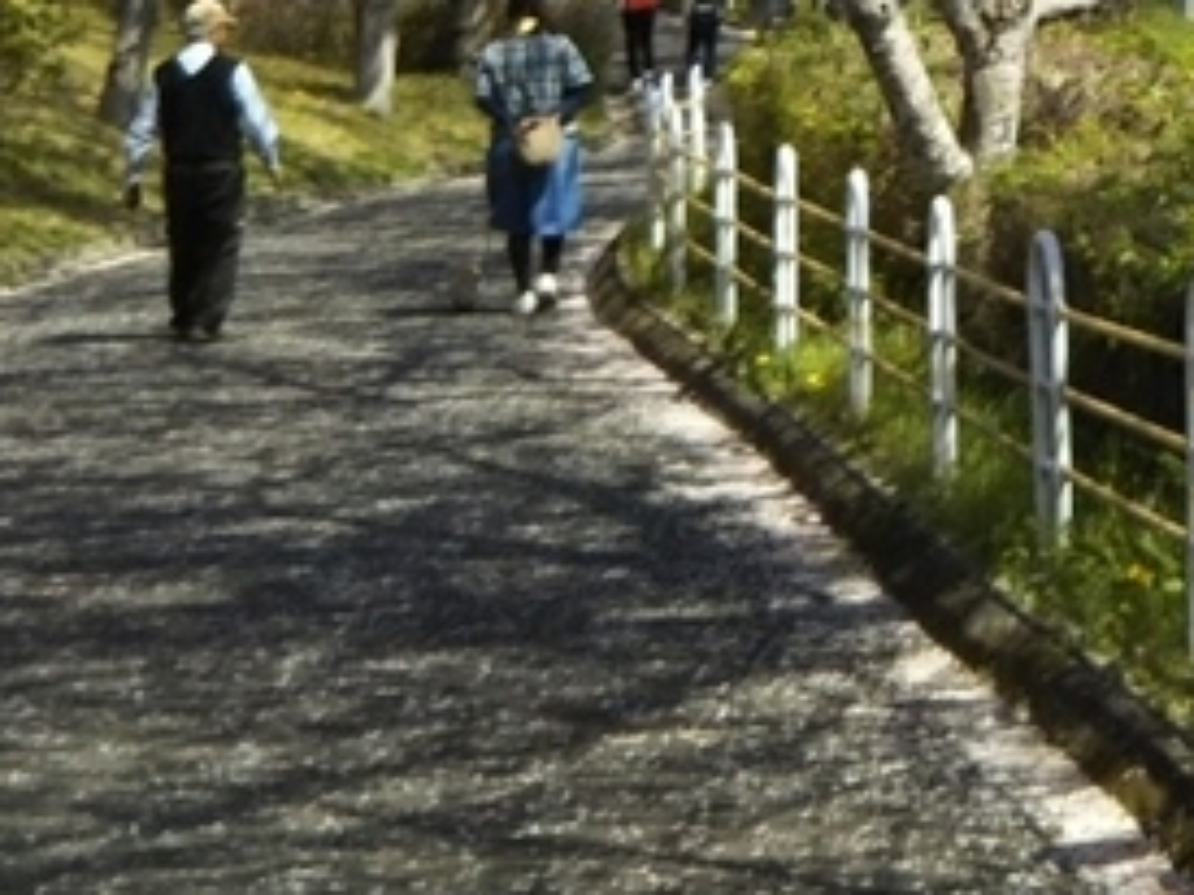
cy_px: -878
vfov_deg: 10.4
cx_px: 1606
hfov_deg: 14.4
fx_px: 4517
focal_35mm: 131
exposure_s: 1/734
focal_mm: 4
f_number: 2.2
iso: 25
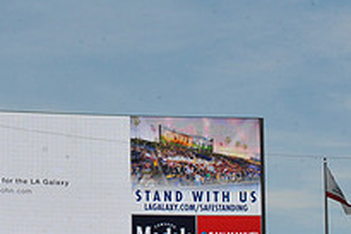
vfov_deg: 6.1
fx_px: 2205
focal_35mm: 226
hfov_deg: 9.0
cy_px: 184
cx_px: 0
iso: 1600
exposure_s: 1/1000
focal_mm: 80
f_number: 16
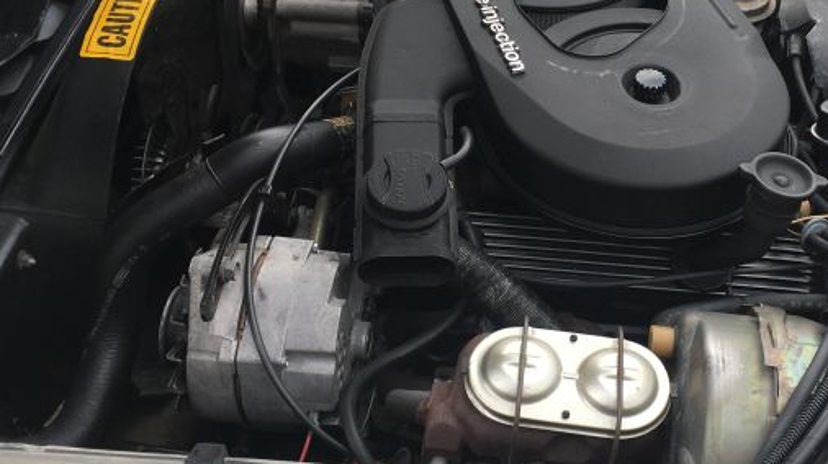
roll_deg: +0.8
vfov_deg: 23.8
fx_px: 1097
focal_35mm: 50
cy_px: 158
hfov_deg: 40.5
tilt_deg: -44.0
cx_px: 589
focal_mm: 4.15
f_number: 2.2
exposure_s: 1/217
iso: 25
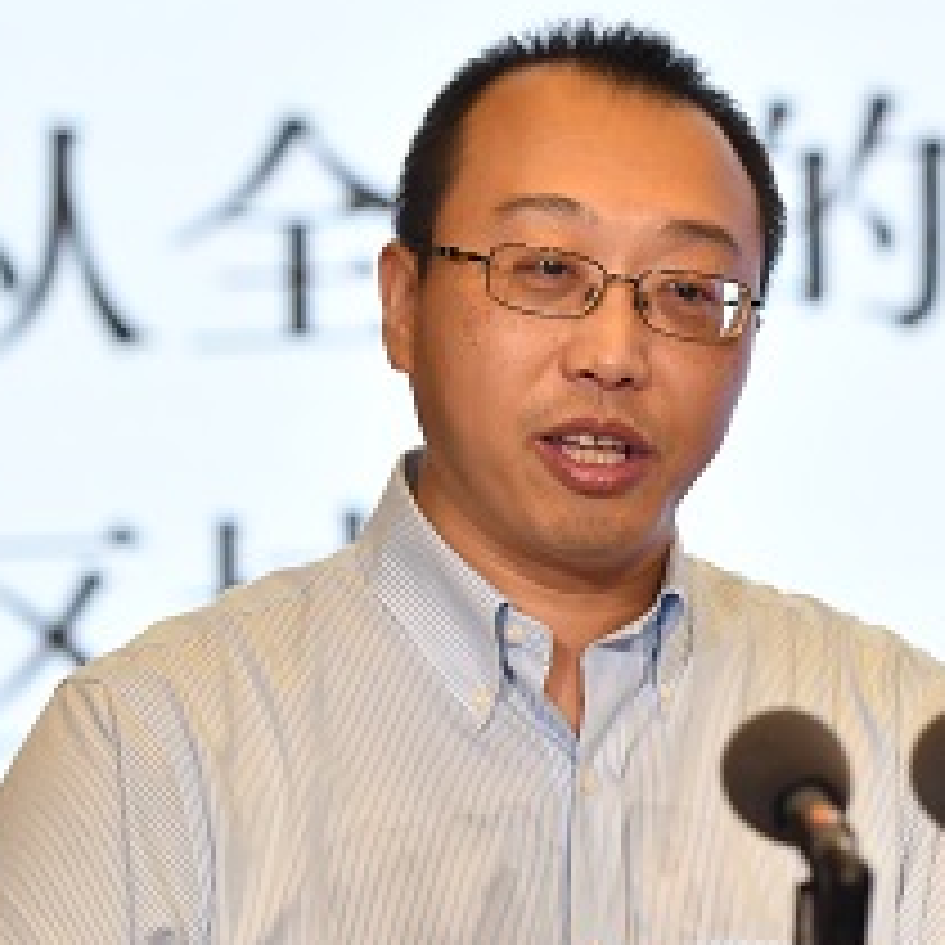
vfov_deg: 5.5
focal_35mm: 316
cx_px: 940
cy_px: 580
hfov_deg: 5.5
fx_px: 9760
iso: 1000
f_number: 2.8
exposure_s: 1/250
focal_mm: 130
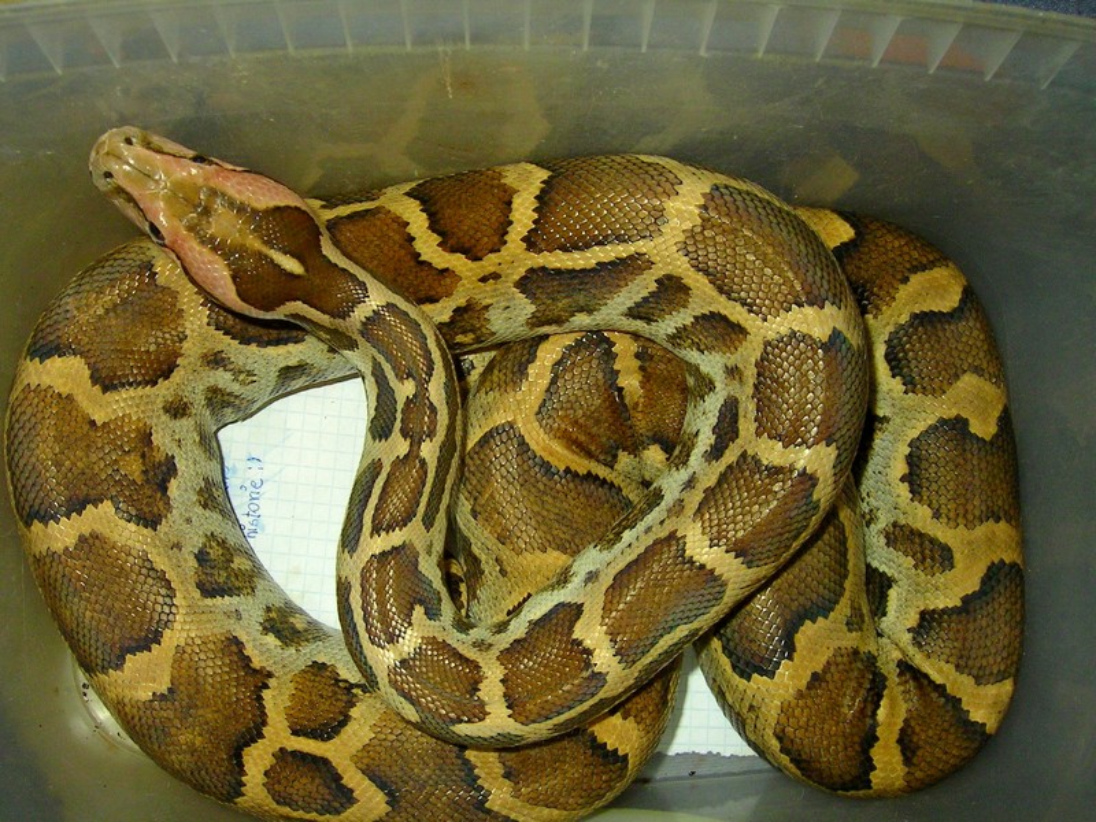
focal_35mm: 36
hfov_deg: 51.4
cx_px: 548
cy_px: 411
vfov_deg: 39.7
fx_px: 1140
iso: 100
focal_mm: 5.6
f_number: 4.8
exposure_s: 1/30
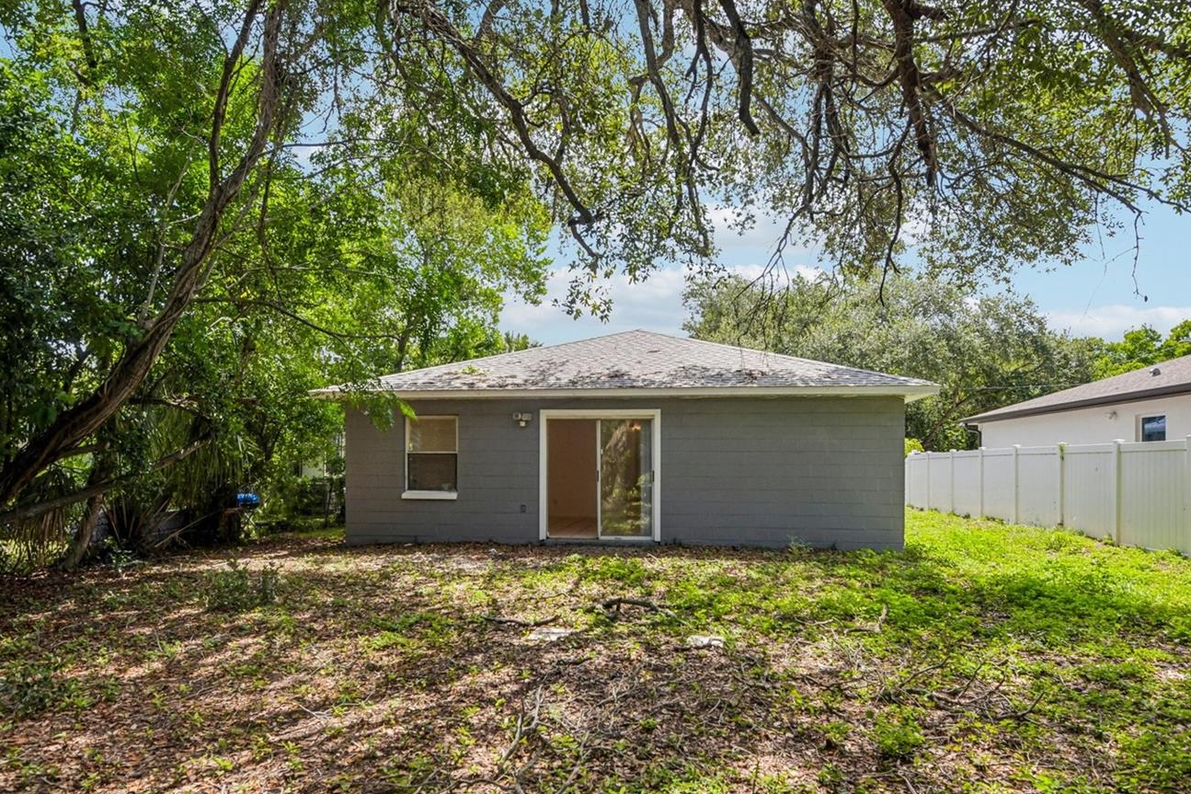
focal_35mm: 21
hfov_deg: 81.2
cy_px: 466
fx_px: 695
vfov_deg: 59.1
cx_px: 617
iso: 400
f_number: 8
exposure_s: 1/400
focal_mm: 17
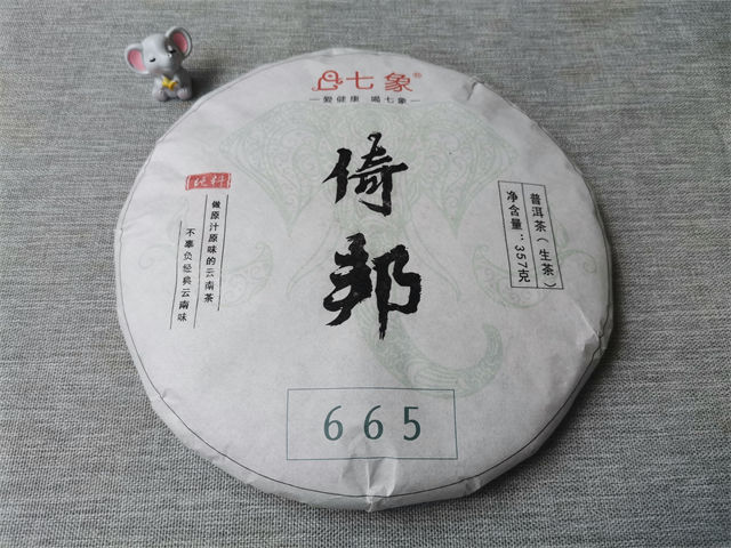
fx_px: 549
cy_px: 274
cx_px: 366
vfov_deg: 53.1
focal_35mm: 26
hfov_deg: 67.3
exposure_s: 1/168
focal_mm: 4.75
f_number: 1.8
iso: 50
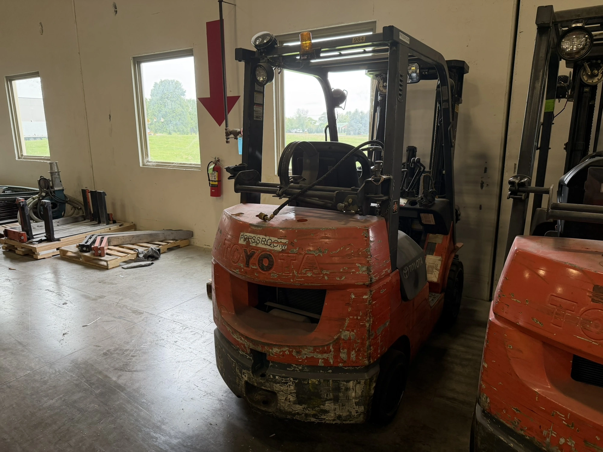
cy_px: 226
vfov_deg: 56.8
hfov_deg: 71.6
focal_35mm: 24
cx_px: 302
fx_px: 418
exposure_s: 1/128
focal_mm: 6.76
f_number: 1.78
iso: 200
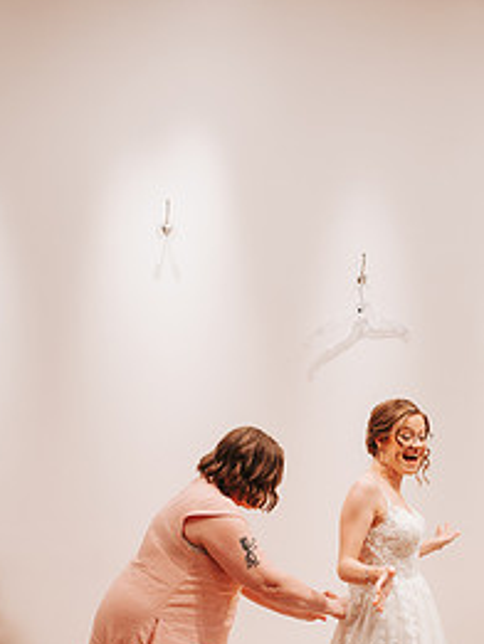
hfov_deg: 25.1
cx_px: 320
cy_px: 523
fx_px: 1080
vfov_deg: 32.2
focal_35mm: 58
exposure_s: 1/320
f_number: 2.8
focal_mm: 35
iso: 500
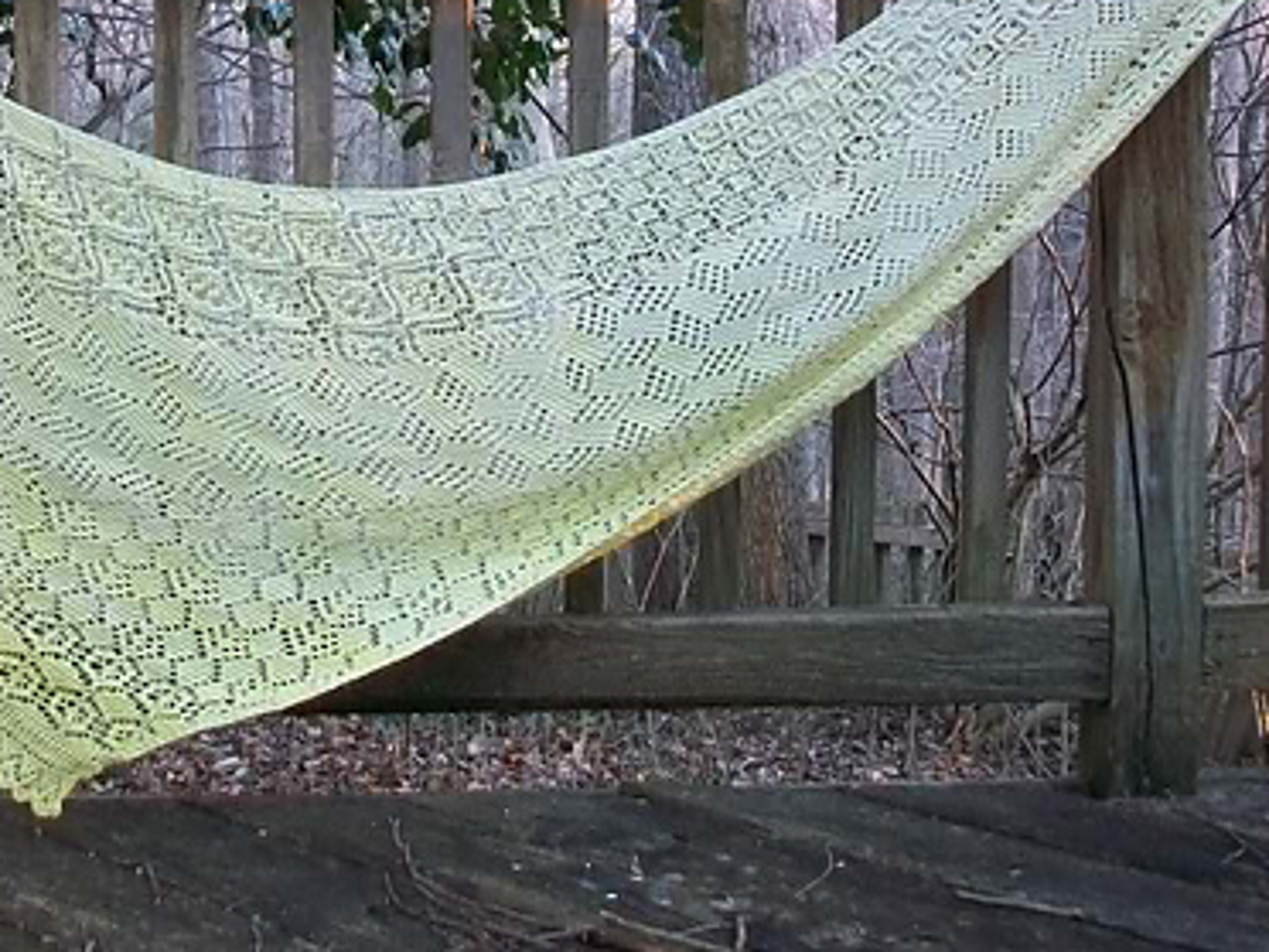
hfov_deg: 34.5
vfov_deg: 26.0
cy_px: 167
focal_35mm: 55
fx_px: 2016
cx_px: 385
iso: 160
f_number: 2.8
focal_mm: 5.7
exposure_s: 1/30
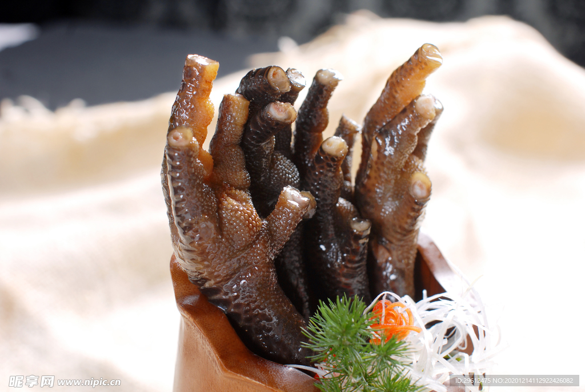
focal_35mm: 75
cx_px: 292
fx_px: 1220
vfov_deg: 18.2
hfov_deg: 27.0
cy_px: 196
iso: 100
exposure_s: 1/160
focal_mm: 50
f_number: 6.3
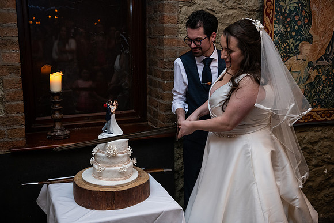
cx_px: 167
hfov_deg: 44.5
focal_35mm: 44
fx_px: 408
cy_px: 112
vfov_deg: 30.5
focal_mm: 44
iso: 800
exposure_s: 1/160
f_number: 3.5
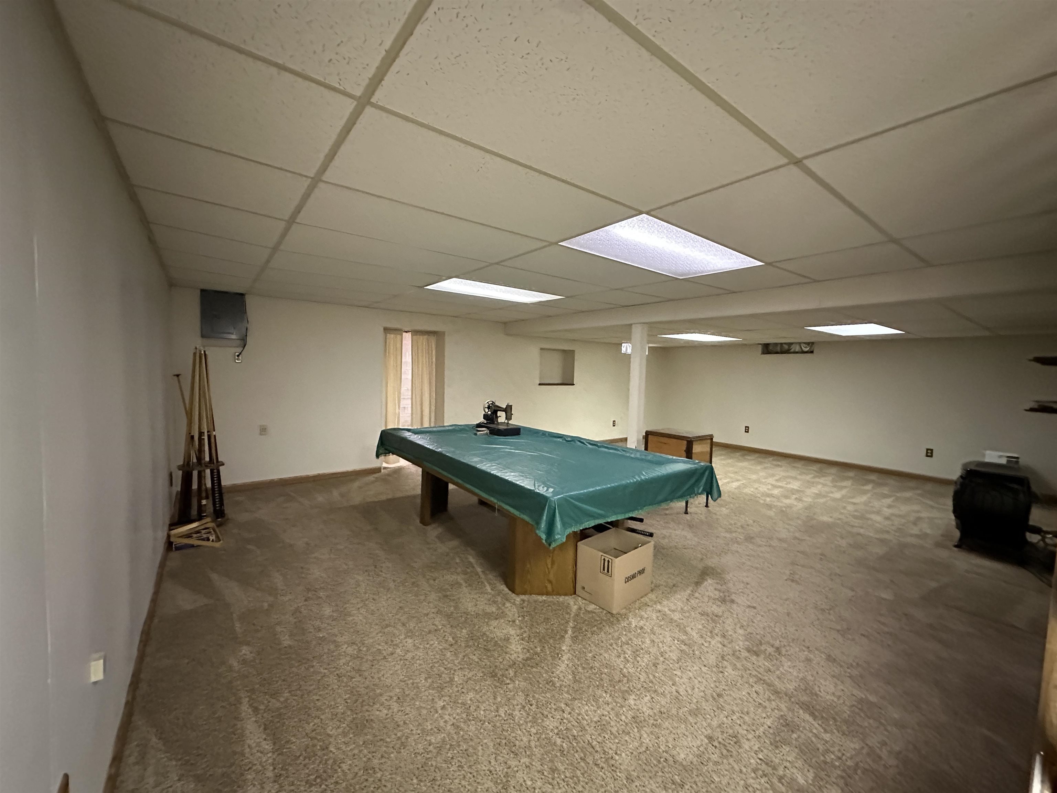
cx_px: 528
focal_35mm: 14
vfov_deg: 85.7
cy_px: 396
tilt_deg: -2.9
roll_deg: -1.9
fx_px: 427
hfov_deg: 102.1
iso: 1250
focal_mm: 2.22
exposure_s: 1/40
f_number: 2.2
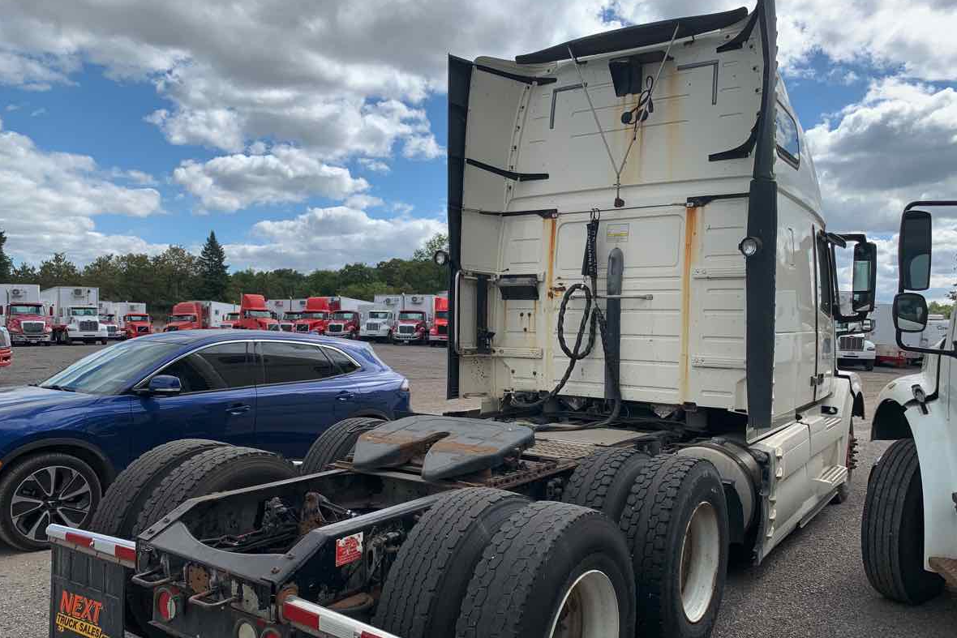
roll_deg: -1.7
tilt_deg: -0.6
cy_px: 348
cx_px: 480
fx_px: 744
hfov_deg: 65.5
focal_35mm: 28
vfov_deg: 46.4
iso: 25
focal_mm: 4.25
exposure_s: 1/2160
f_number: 1.8
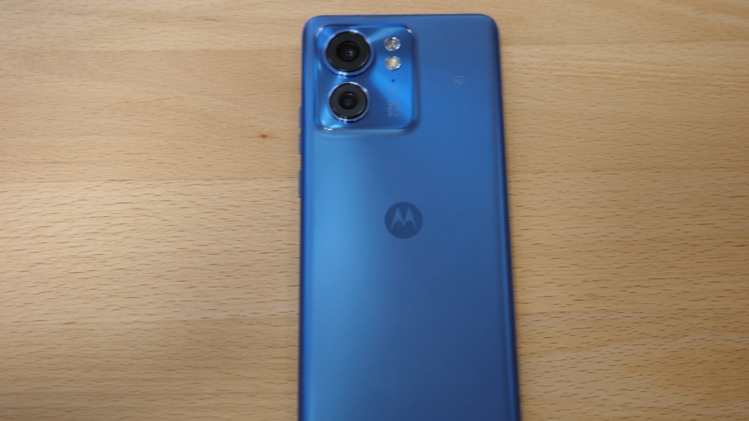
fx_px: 834
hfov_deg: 48.4
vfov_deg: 28.3
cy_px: 228
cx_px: 374
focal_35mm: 42
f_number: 2.8
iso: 100
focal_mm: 26
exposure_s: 1/10
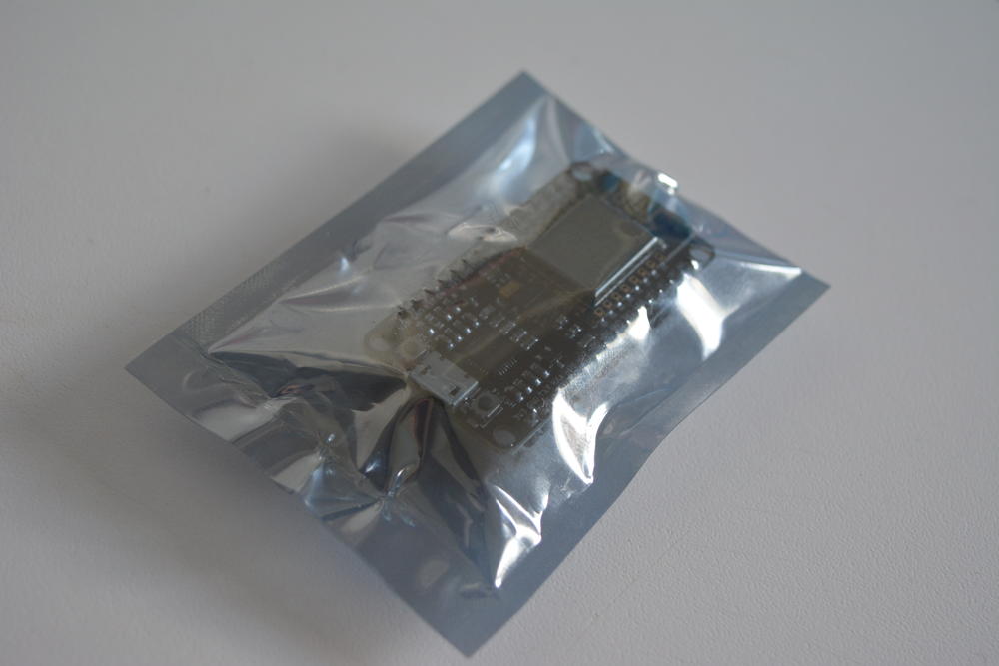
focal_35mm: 68
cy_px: 333
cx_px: 500
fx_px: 1873
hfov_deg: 29.9
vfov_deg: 20.2
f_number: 5
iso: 640
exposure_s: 1/60
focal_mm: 45
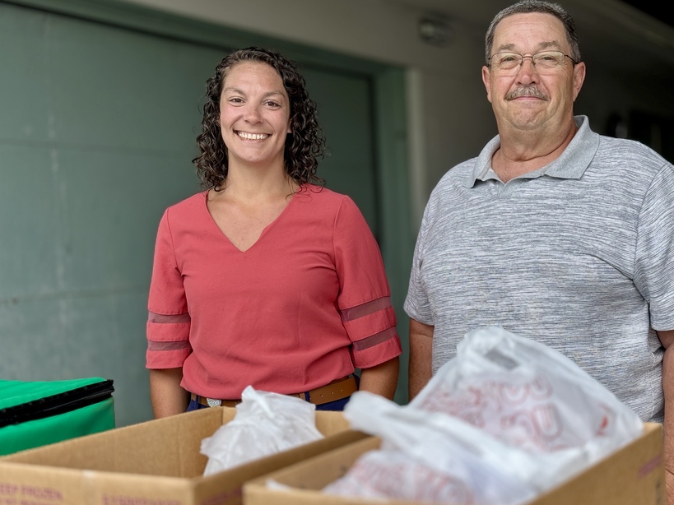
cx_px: 372
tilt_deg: -4.3
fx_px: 1168
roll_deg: +2.4
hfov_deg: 32.2
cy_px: 290
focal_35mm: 60
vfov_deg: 24.4
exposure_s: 1/354
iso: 64
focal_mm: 6.76
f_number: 1.78
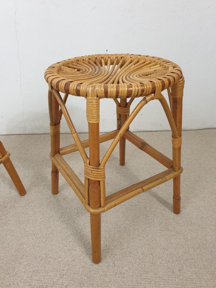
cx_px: 108
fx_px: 216
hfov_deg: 53.1
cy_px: 144
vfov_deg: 67.3
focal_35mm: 26
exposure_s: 1/20
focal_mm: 4.3
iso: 320
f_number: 2.4
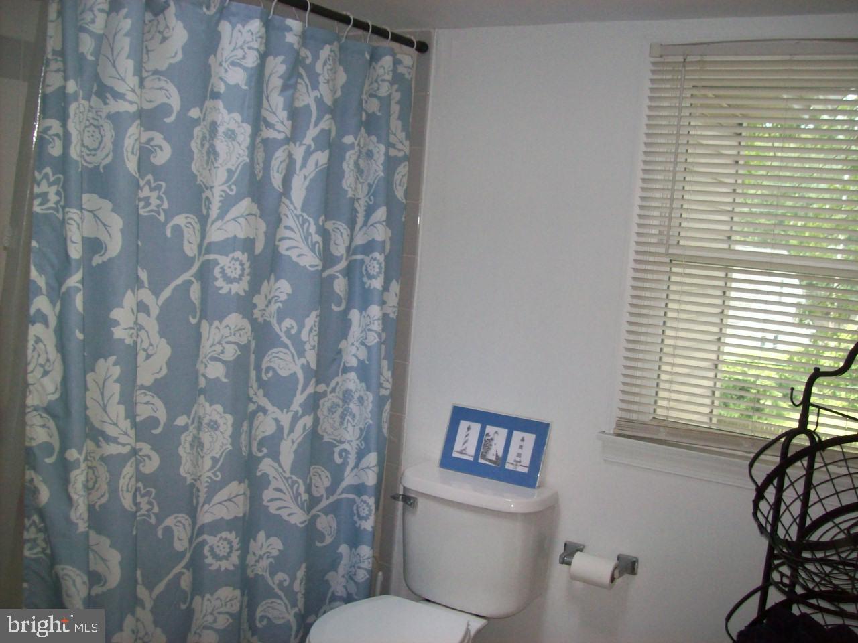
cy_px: 322
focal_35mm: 36
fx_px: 892
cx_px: 429
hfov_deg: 51.4
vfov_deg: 39.7
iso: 200
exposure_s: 1/64
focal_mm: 6
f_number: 2.7
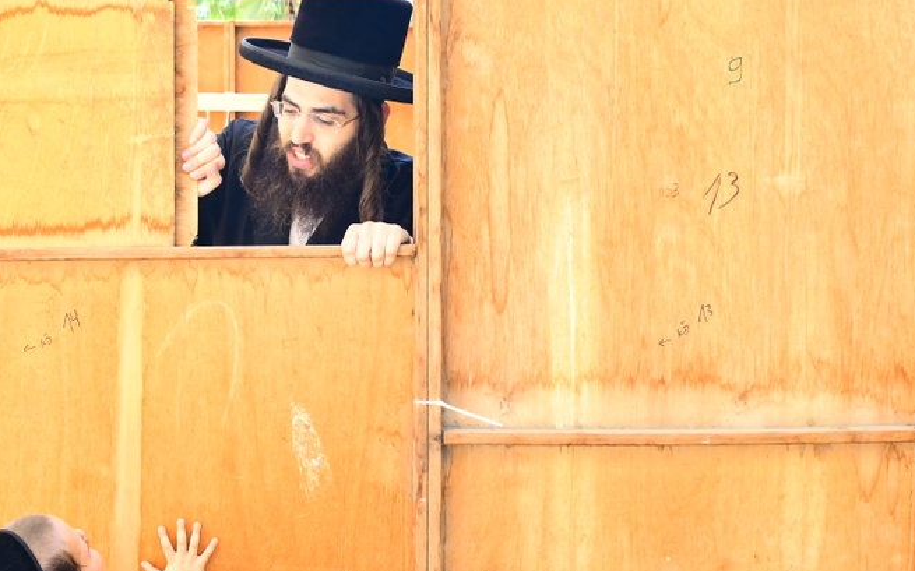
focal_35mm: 61
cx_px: 305
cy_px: 260
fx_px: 1521
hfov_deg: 33.2
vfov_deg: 21.3
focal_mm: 28
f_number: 7.1
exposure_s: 1/400
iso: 1250
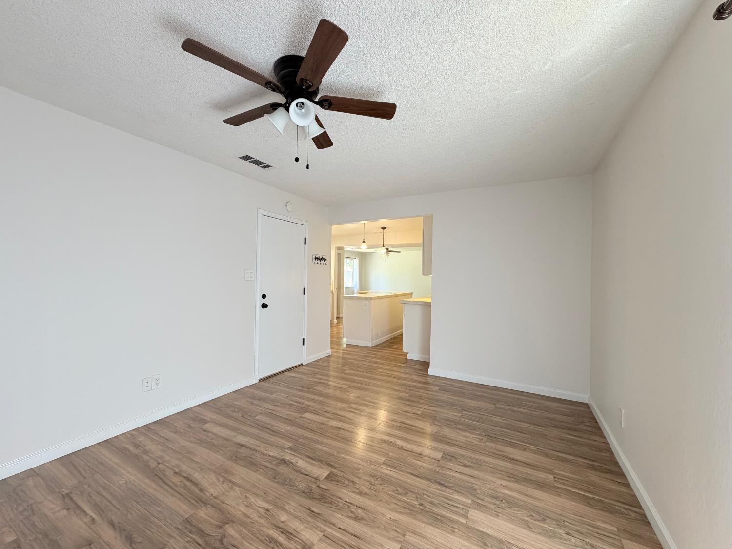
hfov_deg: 102.1
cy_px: 274
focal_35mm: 14
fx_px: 296
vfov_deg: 85.7
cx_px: 366
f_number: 2.2
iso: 250
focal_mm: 2.22
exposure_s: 1/120
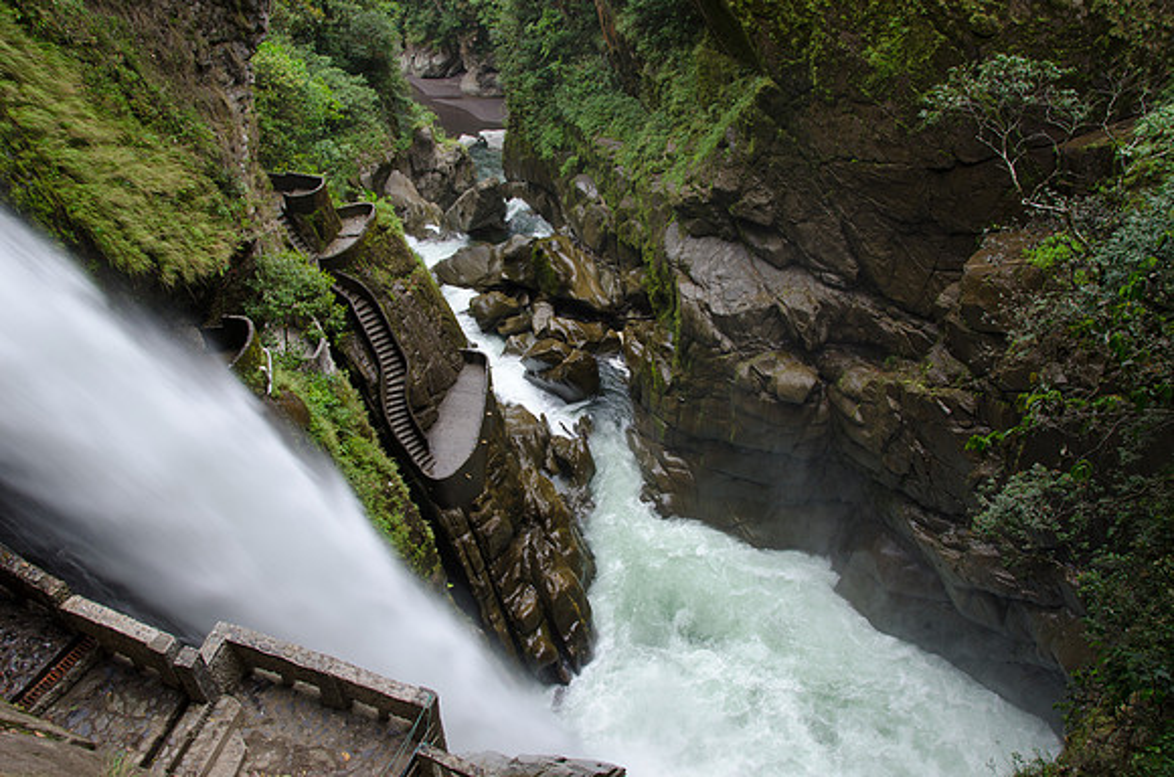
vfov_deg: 39.8
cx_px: 587
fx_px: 1074
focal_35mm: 33
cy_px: 388
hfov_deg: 57.3
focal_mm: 22
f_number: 11
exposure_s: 1/25
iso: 200
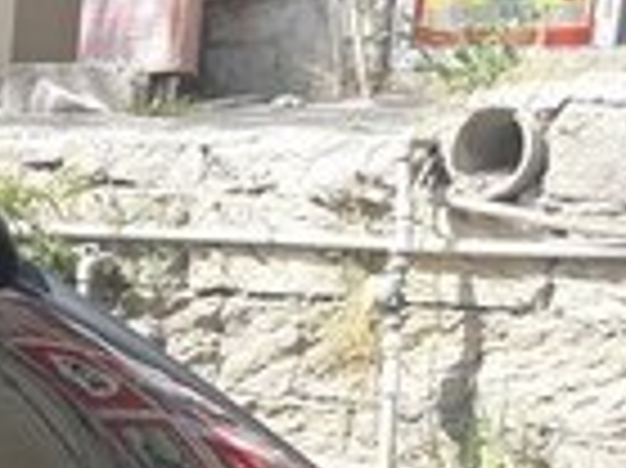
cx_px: -766
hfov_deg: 12.4
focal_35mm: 133
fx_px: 2403
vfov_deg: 10.2
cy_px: 952
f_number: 1.9
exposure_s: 1/558
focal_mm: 3.7
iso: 40
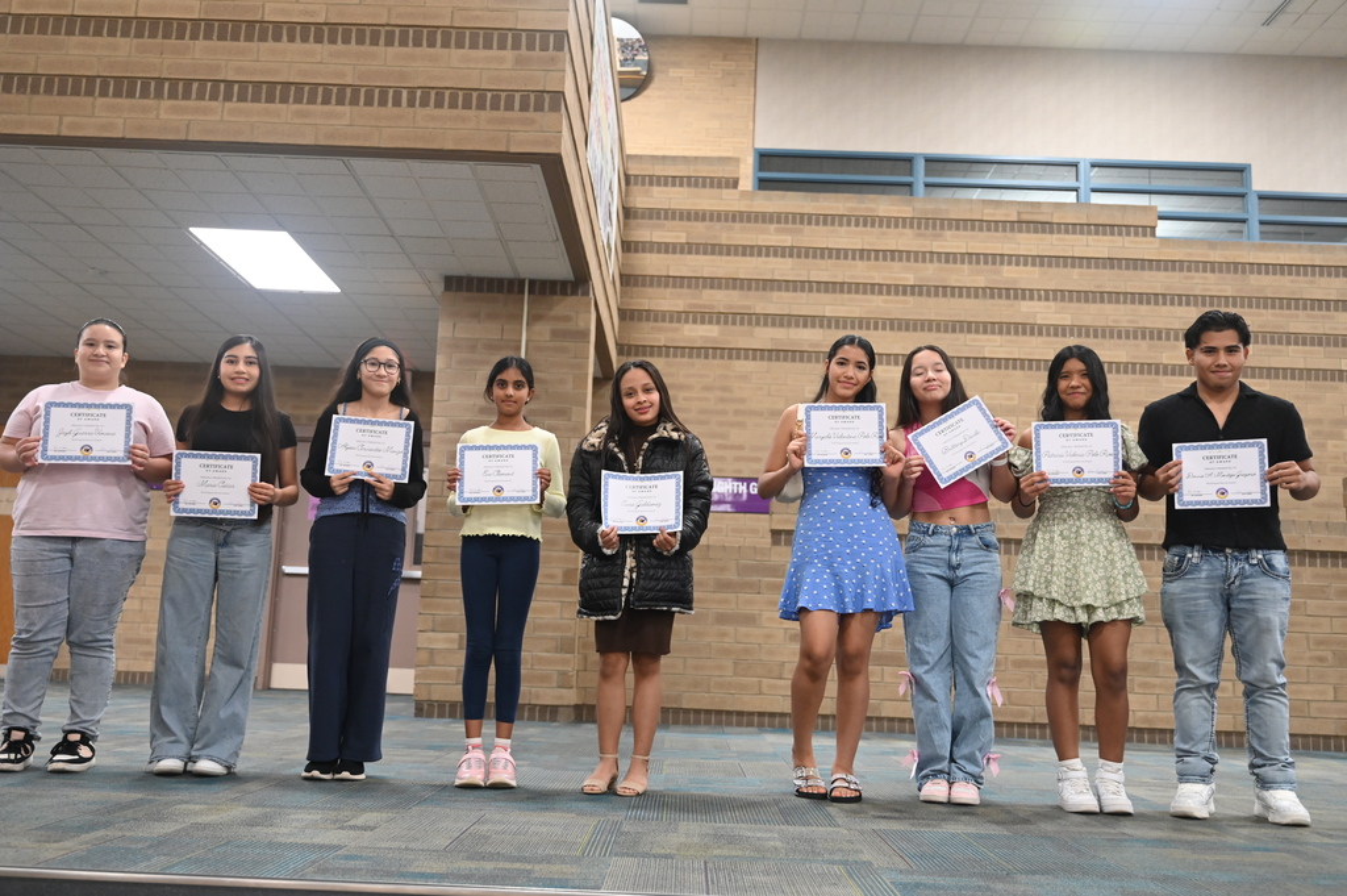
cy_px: 448
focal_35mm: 32
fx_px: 1215
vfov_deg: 40.5
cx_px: 674
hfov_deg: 58.0
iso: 2000
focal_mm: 32.5
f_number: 2.8
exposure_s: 1/125
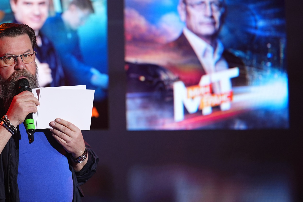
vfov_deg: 3.9
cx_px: 49
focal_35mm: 352
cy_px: 65
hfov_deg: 5.8
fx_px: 2962
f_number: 2.8
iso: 640
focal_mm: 200
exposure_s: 1/200
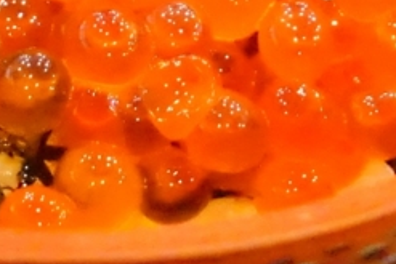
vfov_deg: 4.7
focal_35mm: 291
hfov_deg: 7.1
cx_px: 32
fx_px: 3203
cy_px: -157
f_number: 5.6
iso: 25600
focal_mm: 90
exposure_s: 1/100
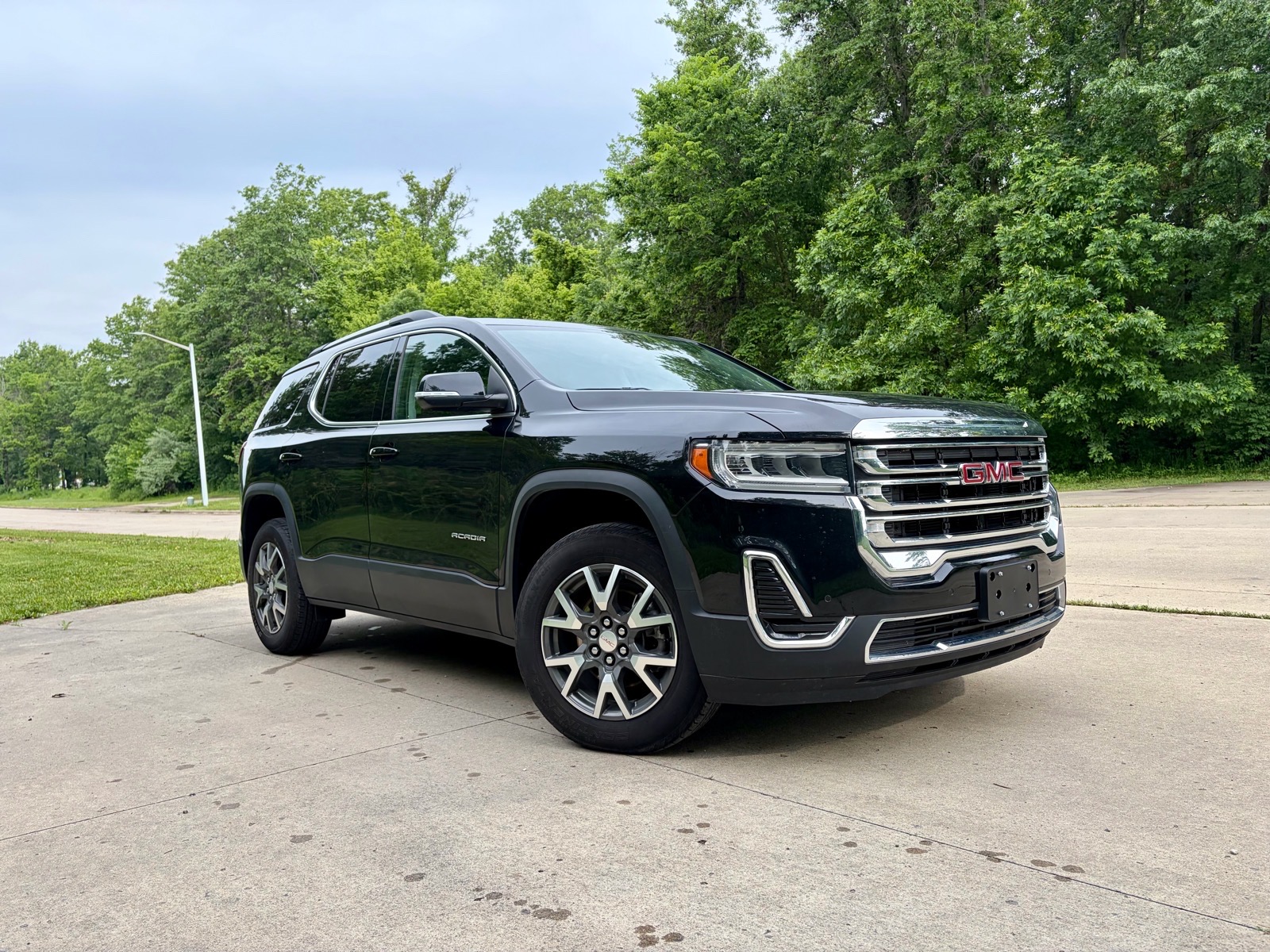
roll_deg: +2.7
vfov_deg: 53.1
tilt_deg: -0.4
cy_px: 476
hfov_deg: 67.3
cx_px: 635
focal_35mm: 26
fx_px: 954
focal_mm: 5.96
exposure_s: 1/861
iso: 64
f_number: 1.6
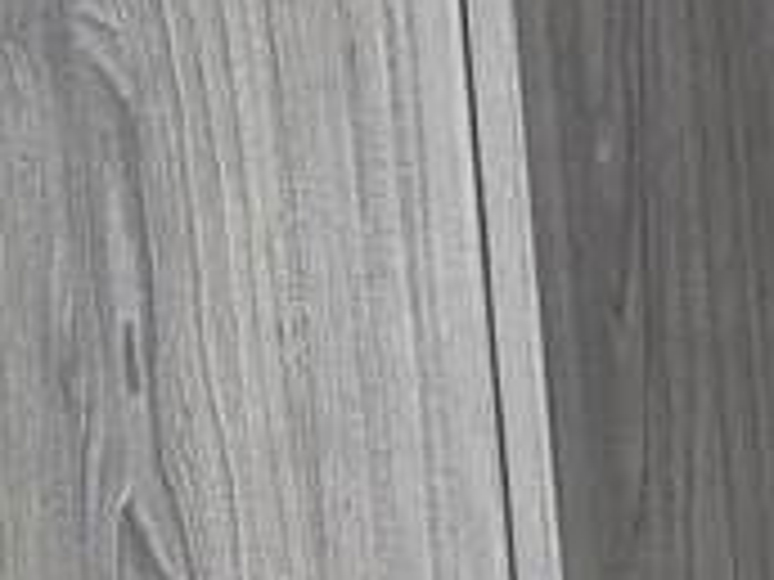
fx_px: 2169
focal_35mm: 97
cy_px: 845
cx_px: 2691
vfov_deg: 14.3
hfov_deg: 9.7
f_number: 2.2
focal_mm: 2.2
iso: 100
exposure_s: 1/60
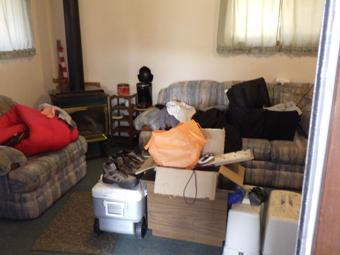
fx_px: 324
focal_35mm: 33
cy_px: 129
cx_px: 162
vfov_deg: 42.9
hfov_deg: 55.3
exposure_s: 1/40
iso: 800
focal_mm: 5
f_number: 3.5
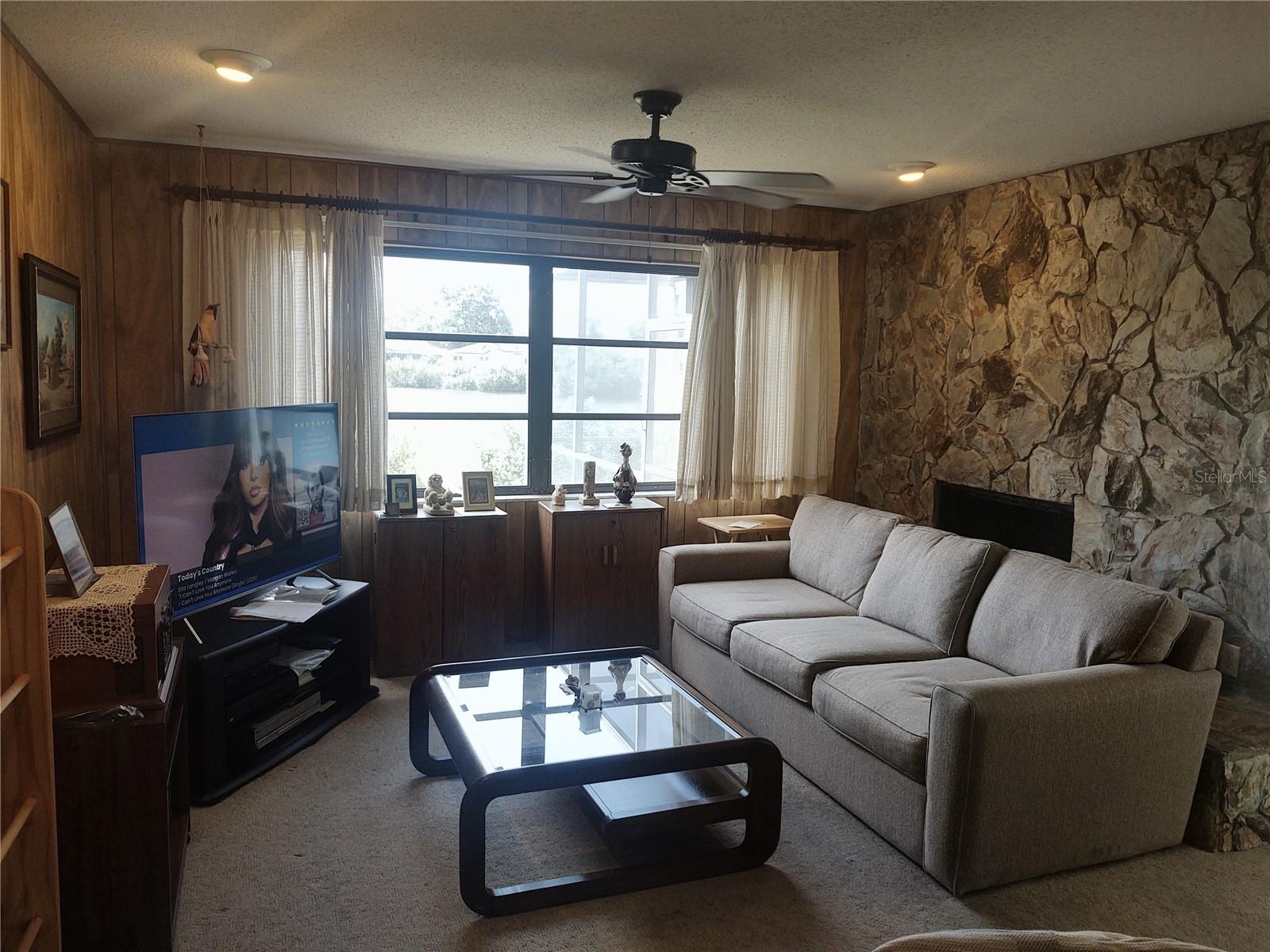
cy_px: 476
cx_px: 635
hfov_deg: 65.3
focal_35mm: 27
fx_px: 991
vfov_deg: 51.4
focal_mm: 4.75
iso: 102
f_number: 1.7
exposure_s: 1/120
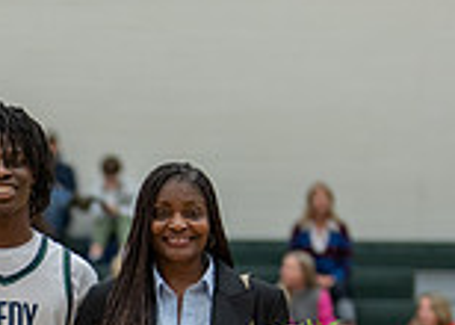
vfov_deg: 7.2
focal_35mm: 197
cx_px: 38
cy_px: 428
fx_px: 2546
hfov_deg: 10.2
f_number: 1.2
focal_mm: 50
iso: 320
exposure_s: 1/400
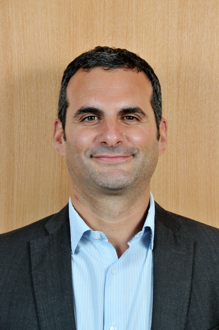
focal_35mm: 202
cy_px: 165
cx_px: 110
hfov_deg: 6.8
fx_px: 1852
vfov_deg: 10.2
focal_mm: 135
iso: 250
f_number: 14
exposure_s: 1/125
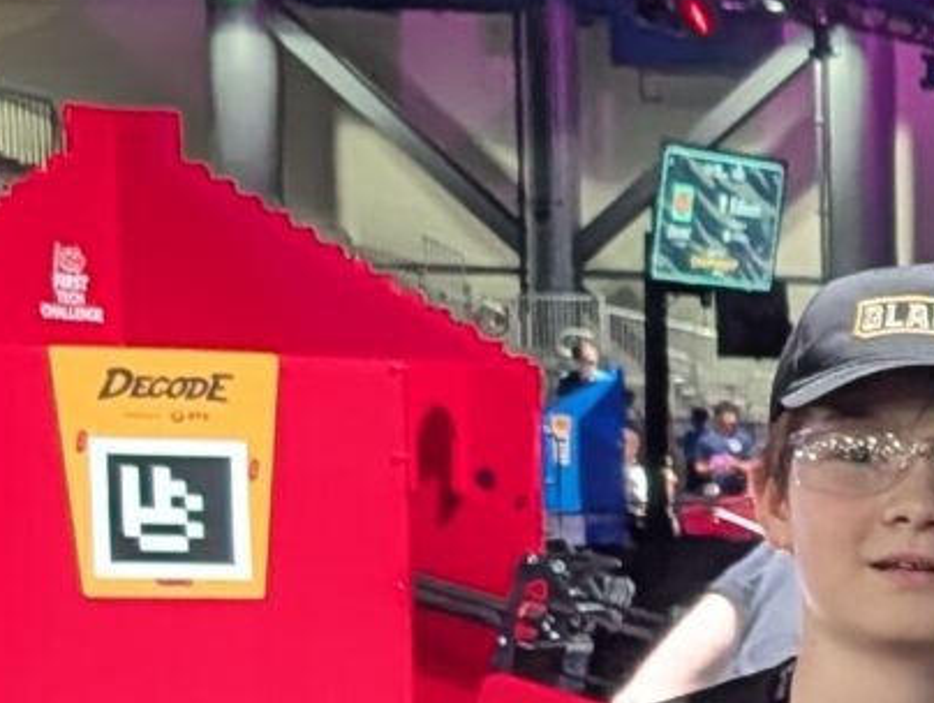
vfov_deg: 9.5
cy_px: 1045
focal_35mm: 152
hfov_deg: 10.6
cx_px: 2446
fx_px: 4106
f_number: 1.68
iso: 583
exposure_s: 1/105
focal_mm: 6.9
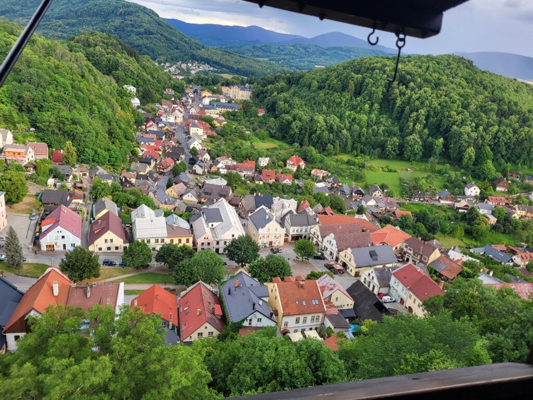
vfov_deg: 53.1
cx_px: 266
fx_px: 400
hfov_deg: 67.3
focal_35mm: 26
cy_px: 200
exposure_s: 1/231
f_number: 1.8
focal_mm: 5.4
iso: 40
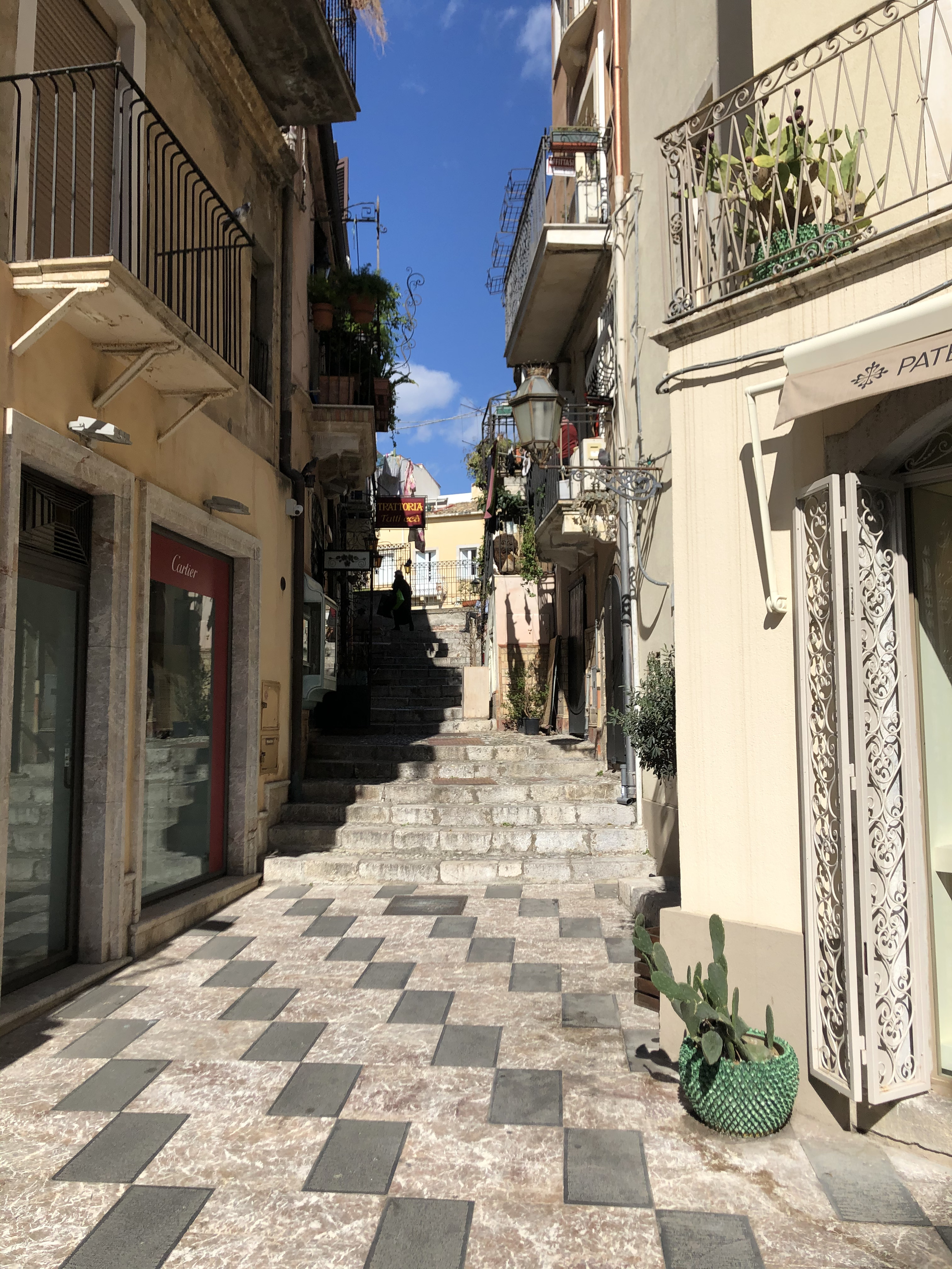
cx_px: 476
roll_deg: +1.1
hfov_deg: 49.7
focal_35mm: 28
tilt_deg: +5.4
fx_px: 1027
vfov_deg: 63.4
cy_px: 634
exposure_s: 1/2825
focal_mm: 4
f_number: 1.8
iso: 25
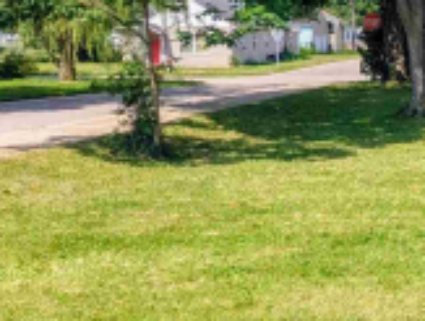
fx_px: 800
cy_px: 63
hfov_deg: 24.6
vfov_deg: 22.4
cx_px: 597
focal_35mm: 65
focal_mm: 2.35
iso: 49
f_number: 2.2
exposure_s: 1/1256
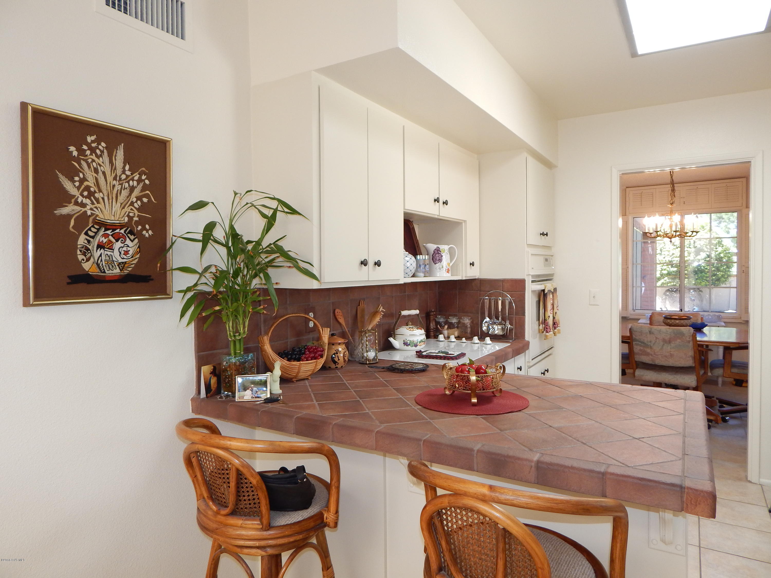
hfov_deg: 76.4
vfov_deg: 61.1
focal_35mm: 22
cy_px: 289
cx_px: 386
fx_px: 490
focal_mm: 4
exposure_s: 1/40
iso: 125
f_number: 3
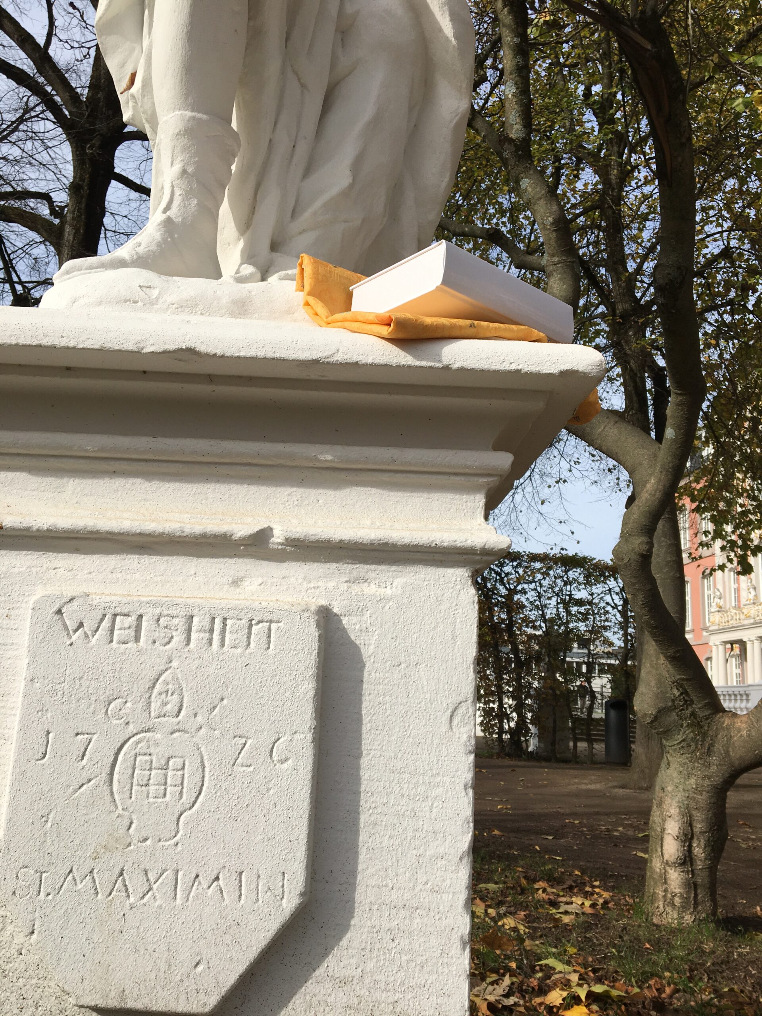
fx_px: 851
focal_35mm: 29
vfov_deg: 61.7
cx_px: 381
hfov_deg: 48.2
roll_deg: -4.0
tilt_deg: +11.1
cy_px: 508
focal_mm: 4.15
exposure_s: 1/1425
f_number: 2.2
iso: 25
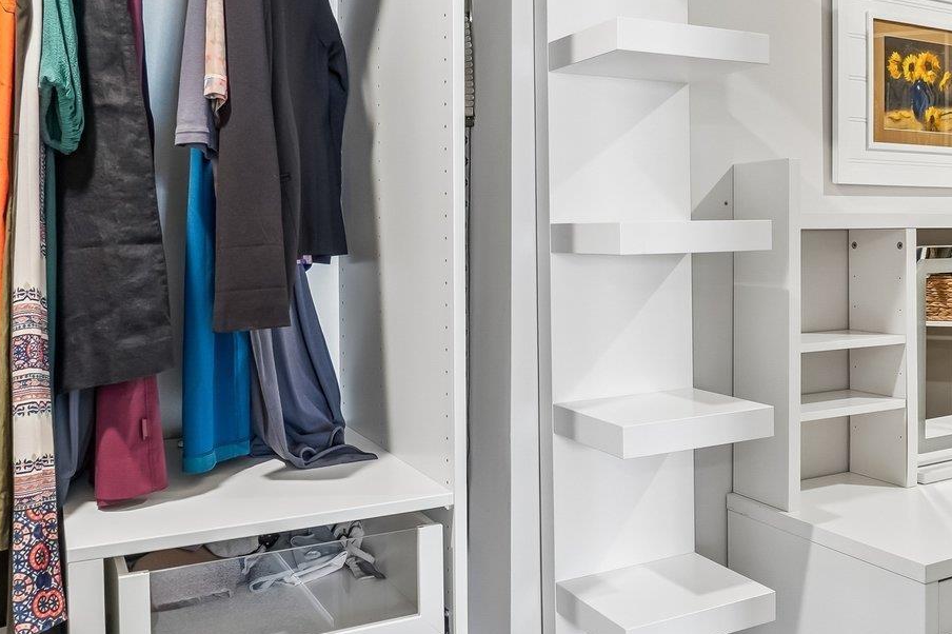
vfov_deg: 38.6
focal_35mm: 34
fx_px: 899
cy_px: 244
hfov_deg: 55.3
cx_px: 582
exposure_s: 1/6
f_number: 8
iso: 400
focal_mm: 10
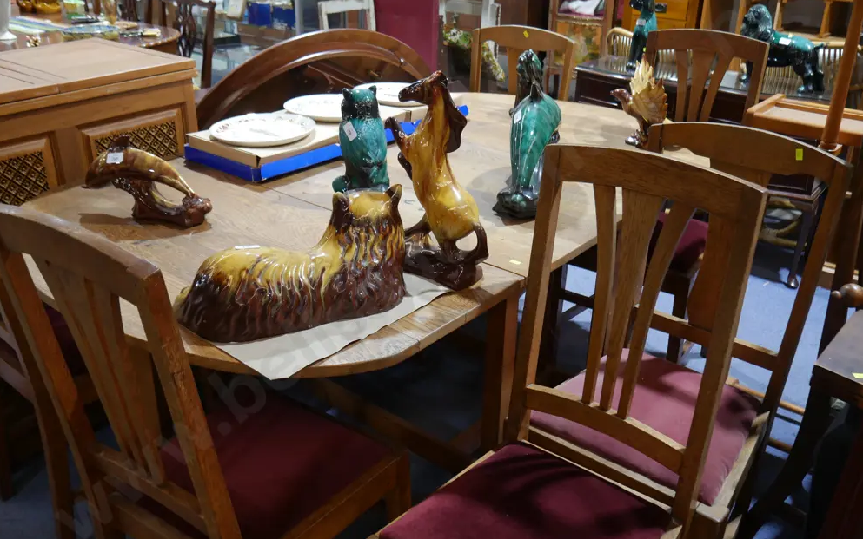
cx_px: 419
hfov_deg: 55.3
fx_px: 823
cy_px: 264
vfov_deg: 36.3
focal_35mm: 35
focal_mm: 16
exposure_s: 1/60
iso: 500
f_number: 3.6
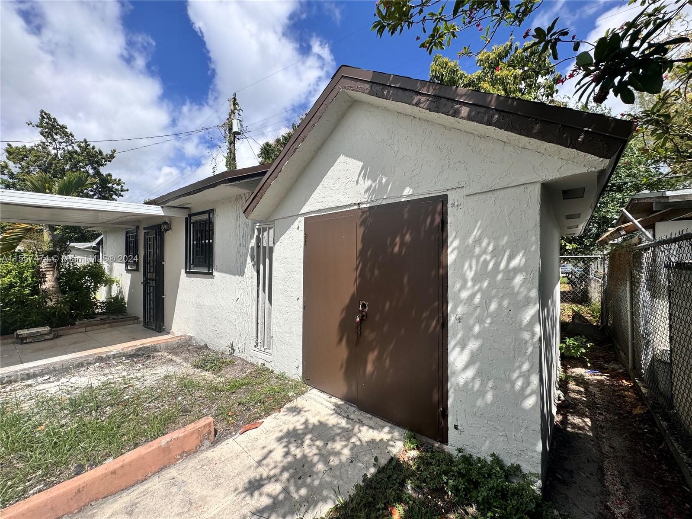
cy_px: 260
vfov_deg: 85.7
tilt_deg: +0.4
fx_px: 280
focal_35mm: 14
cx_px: 346
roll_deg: +0.7
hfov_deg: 102.1
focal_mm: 2.22
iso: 50
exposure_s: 1/2146
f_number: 2.2
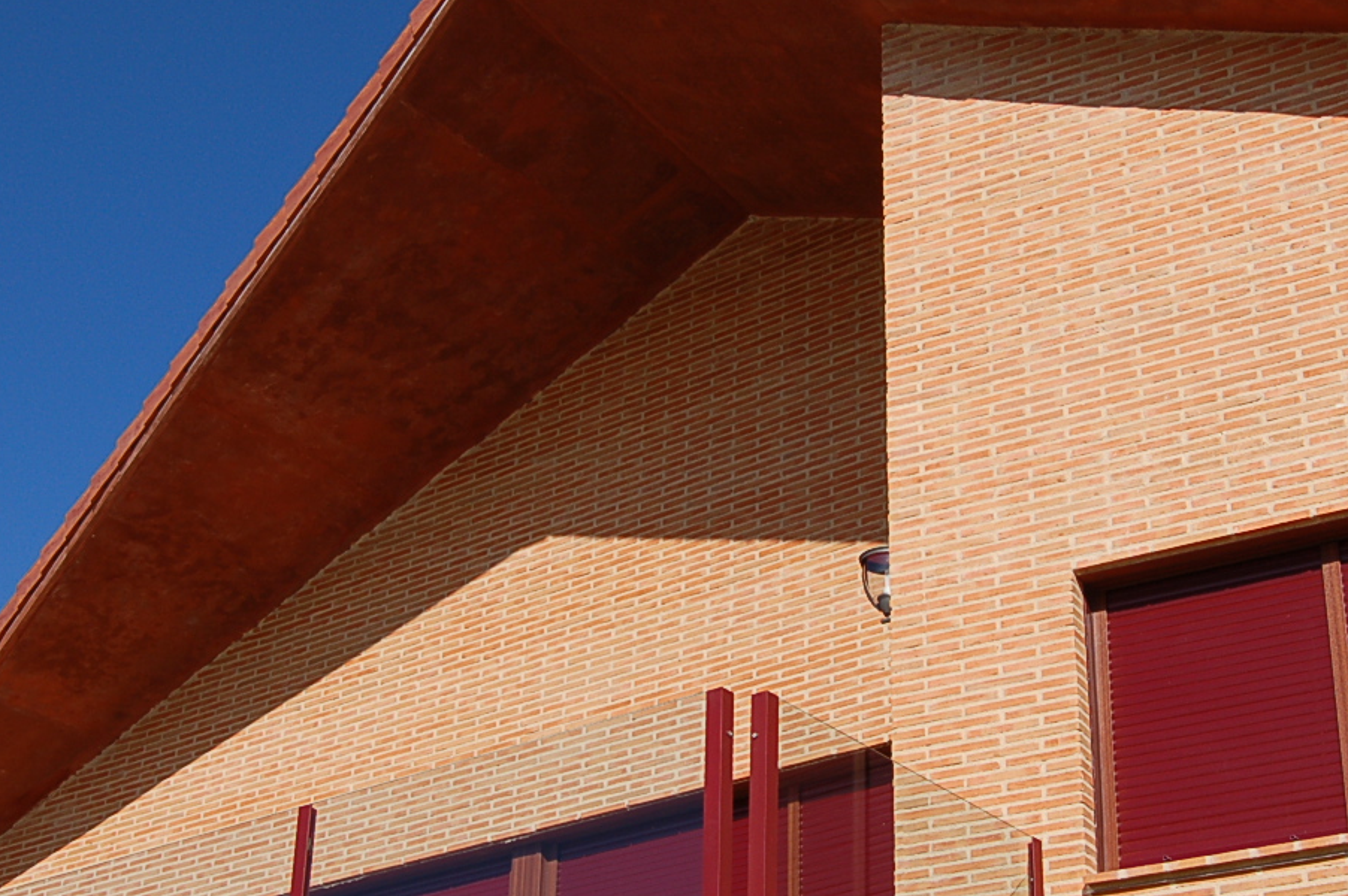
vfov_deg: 20.9
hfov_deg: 31.0
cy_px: 488
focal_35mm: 65
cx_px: 686
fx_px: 2432
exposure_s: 1/400
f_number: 10
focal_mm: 26
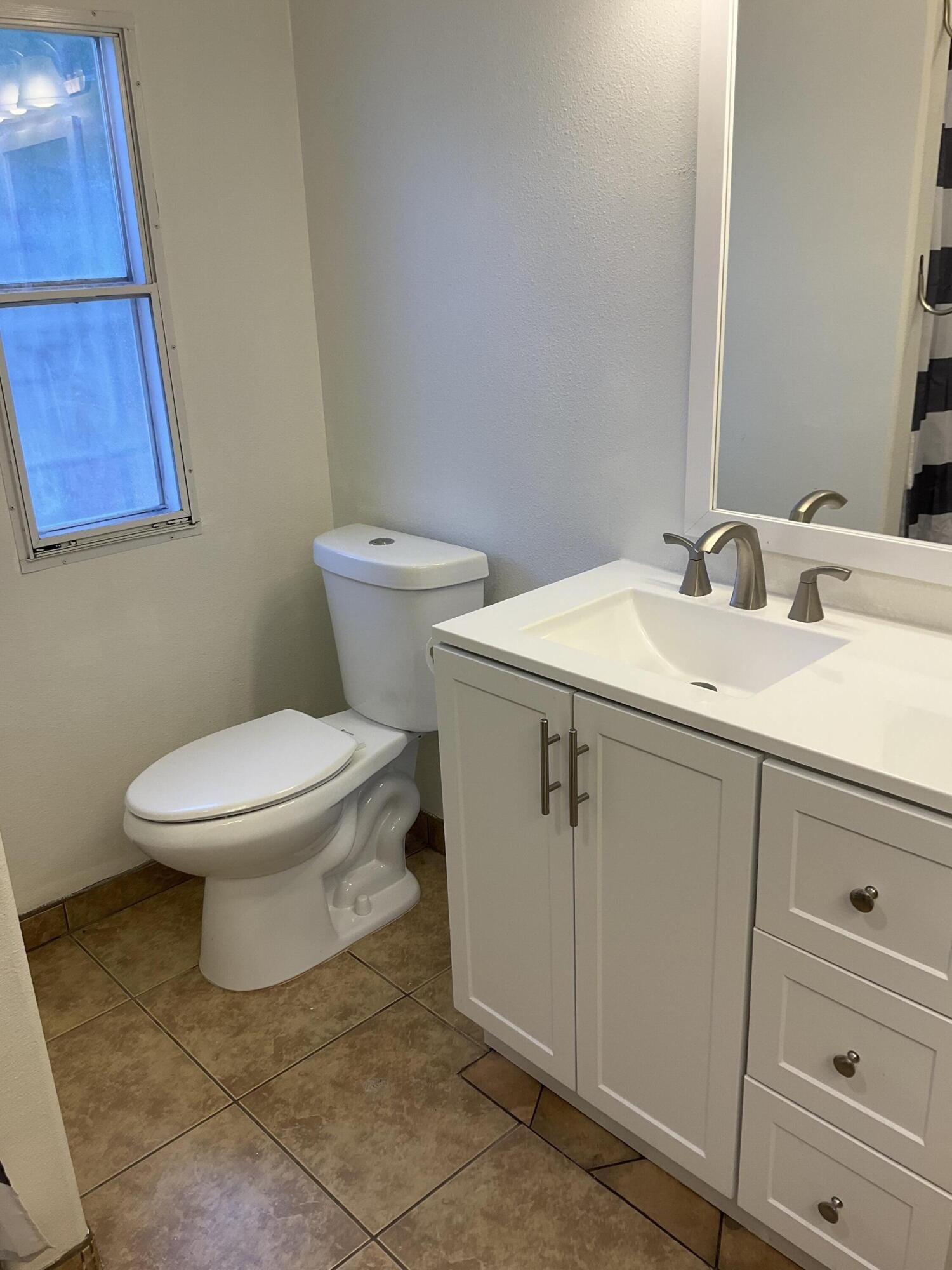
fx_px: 1063
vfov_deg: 61.7
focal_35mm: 29
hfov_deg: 48.2
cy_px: 635
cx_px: 476
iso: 25
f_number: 1.8
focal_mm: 3
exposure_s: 1/120
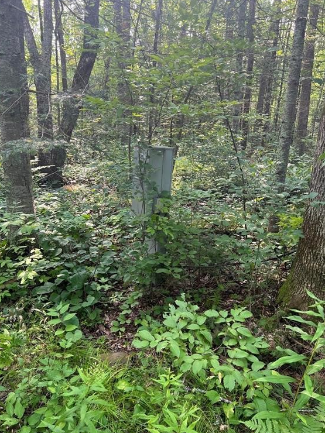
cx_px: 160
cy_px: 216
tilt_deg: -14.5
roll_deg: +1.1
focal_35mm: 27
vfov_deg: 65.3
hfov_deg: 51.4
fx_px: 338
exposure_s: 1/166
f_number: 1.5
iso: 64
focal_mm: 5.7
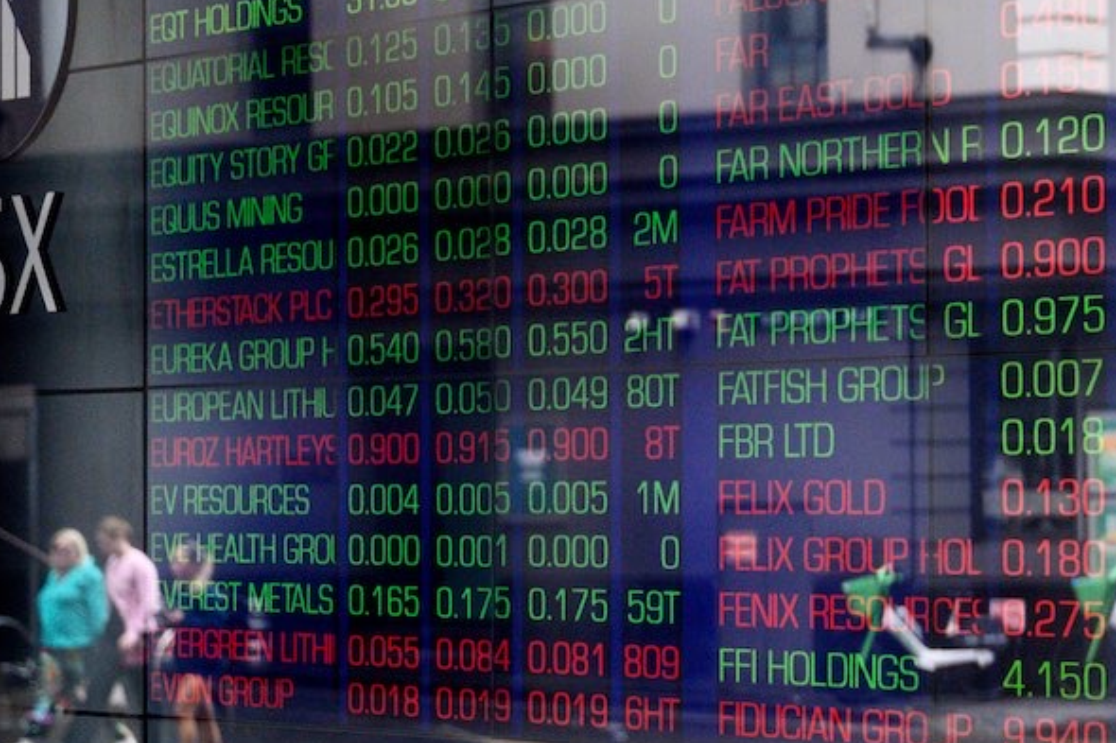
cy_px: 246
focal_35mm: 87
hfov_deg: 23.4
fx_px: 2696
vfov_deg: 15.7
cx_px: 634
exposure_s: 1/500
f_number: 3.2
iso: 2000
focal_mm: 57
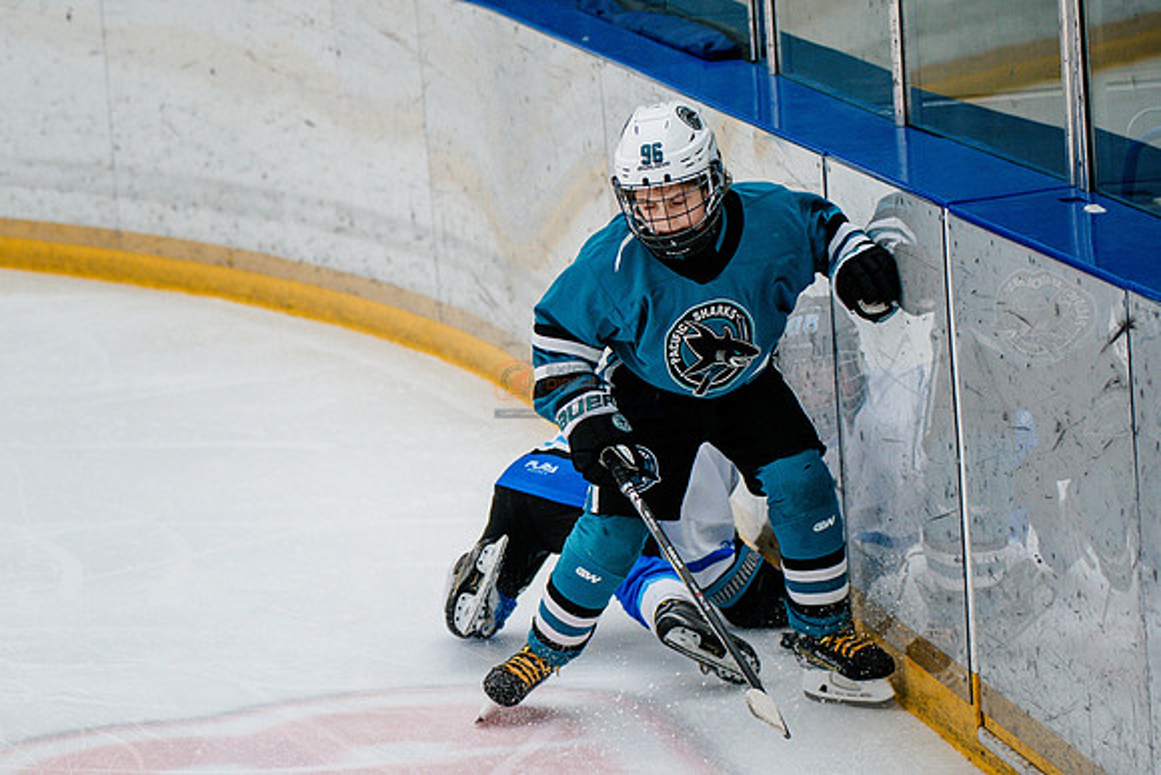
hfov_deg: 11.4
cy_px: 434
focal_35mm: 180
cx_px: 352
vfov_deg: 7.7
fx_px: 5790
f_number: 3.5
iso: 1250
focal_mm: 120
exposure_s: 1/2500
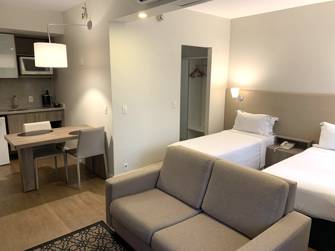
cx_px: 168
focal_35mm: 26
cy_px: 126
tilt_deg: -10.5
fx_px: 252
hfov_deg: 67.3
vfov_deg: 53.1
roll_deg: -0.2
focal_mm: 4.25
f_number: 1.8
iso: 160
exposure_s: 1/60
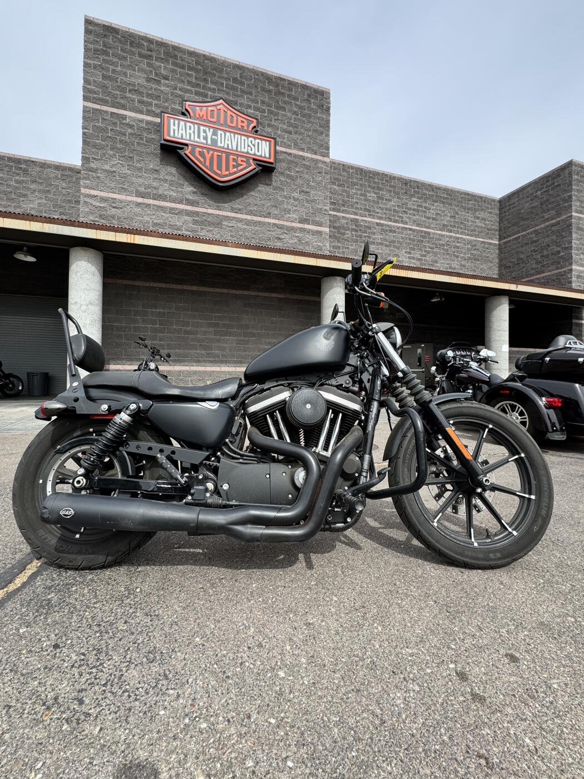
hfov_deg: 81.6
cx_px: 273
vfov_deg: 98.1
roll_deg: +0.8
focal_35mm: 15
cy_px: 374
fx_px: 337
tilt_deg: +1.3
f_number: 2.2
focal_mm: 2.22
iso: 40
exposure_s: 1/675
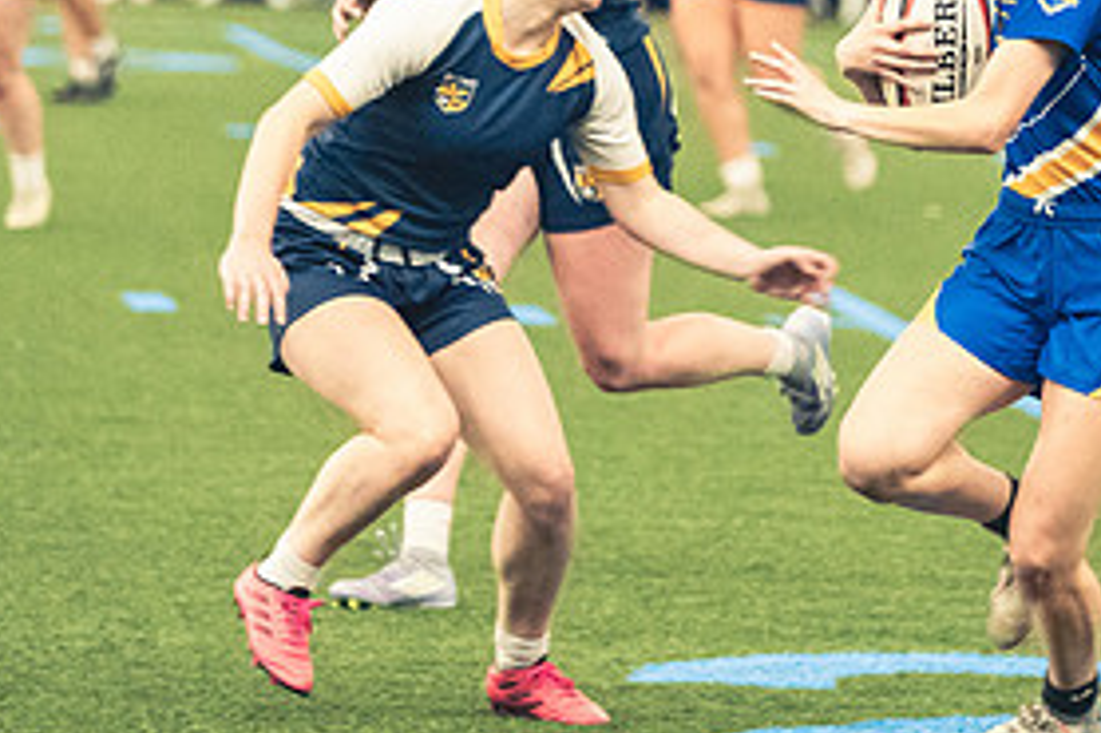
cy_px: 174
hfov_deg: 5.5
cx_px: 772
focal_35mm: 375
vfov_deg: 3.7
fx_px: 11462
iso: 12800
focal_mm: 120
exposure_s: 1/500
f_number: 2.8
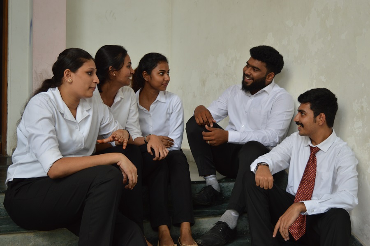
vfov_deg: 25.7
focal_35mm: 52
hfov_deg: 37.9
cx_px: 185
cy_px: 123
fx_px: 539
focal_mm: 35
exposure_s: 1/100
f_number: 4.5
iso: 200
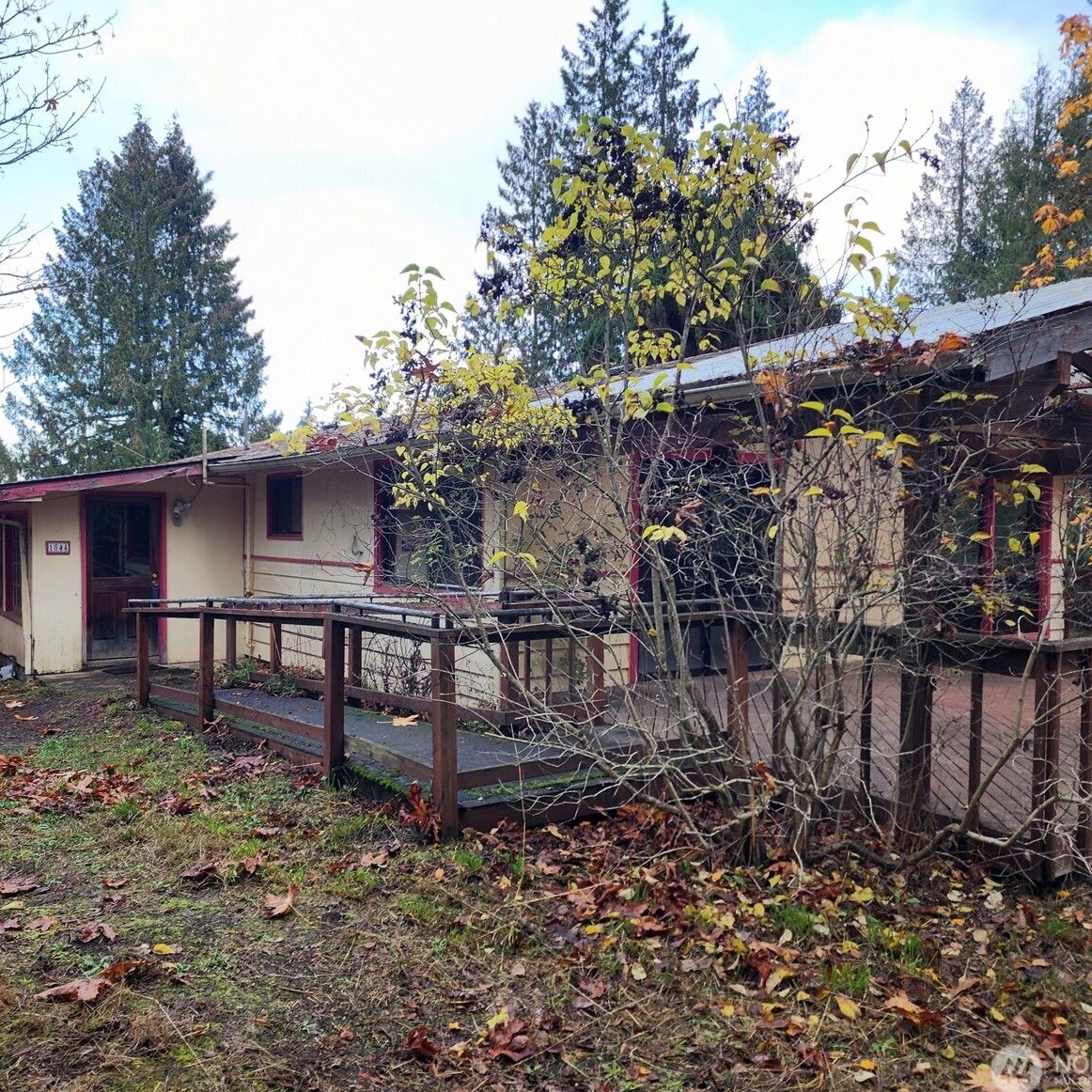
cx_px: 483
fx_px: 999
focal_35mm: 28
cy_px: 544
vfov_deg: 57.3
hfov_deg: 57.2
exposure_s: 1/120
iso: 20
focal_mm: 6.4
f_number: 1.8
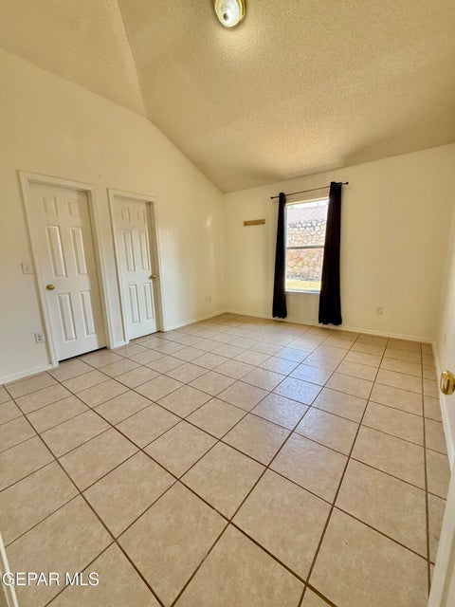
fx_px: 245
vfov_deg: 102.1
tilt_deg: -11.1
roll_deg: +1.2
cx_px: 228
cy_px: 304
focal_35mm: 14
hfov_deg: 85.7
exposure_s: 1/121
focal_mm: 2.22
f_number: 2.2
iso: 250
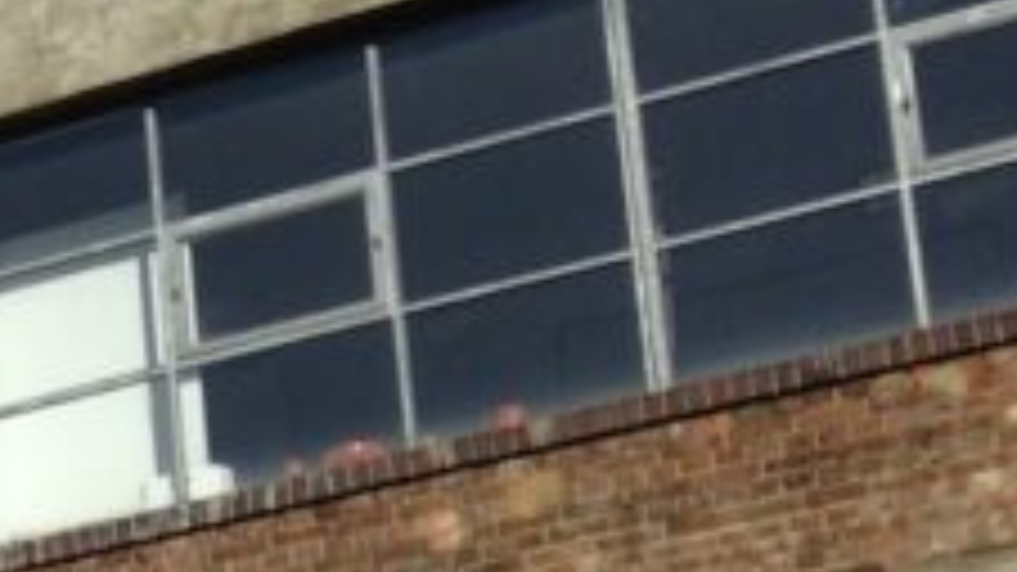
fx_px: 4395
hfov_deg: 11.8
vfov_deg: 7.2
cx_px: -1048
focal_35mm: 163
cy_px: 1153
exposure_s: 1/2463
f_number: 2.4
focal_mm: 4.13
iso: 50
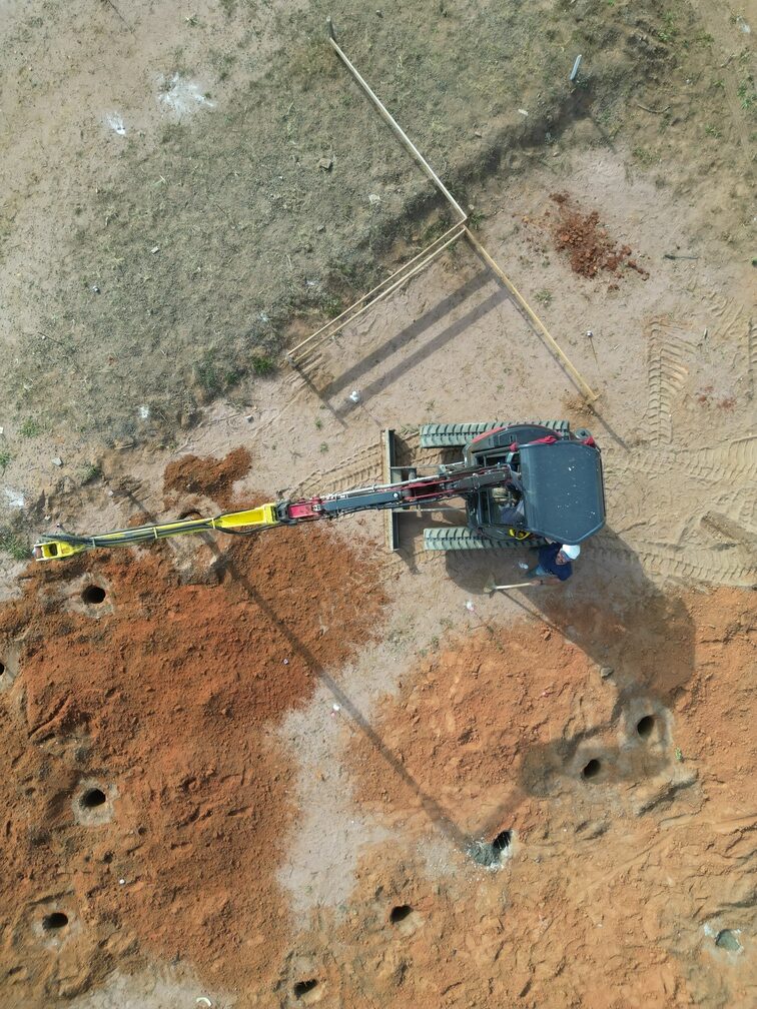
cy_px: 504
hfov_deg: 56.8
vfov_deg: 71.6
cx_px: 378
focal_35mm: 24
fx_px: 700
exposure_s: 1/725
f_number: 1.7
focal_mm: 6.72
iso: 100
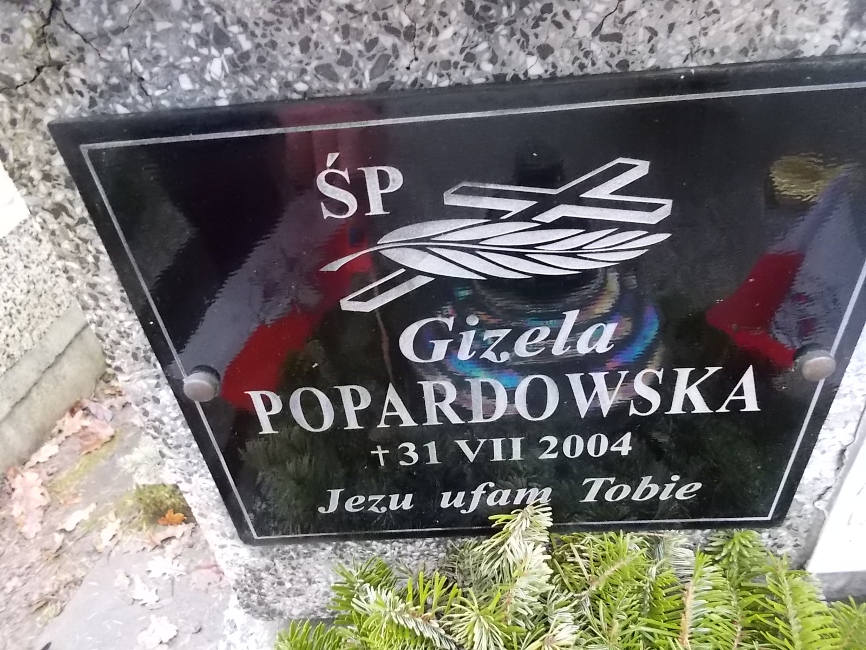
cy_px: 325
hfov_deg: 67.3
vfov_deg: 53.1
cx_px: 433
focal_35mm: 26
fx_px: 650
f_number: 3.2
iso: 400
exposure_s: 1/30
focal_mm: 4.6
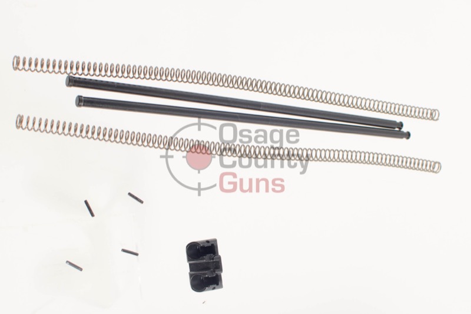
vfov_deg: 25.7
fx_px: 687
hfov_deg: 37.9
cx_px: 236
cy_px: 157
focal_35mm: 52
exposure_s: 1/200
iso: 200
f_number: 7.1
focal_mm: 35
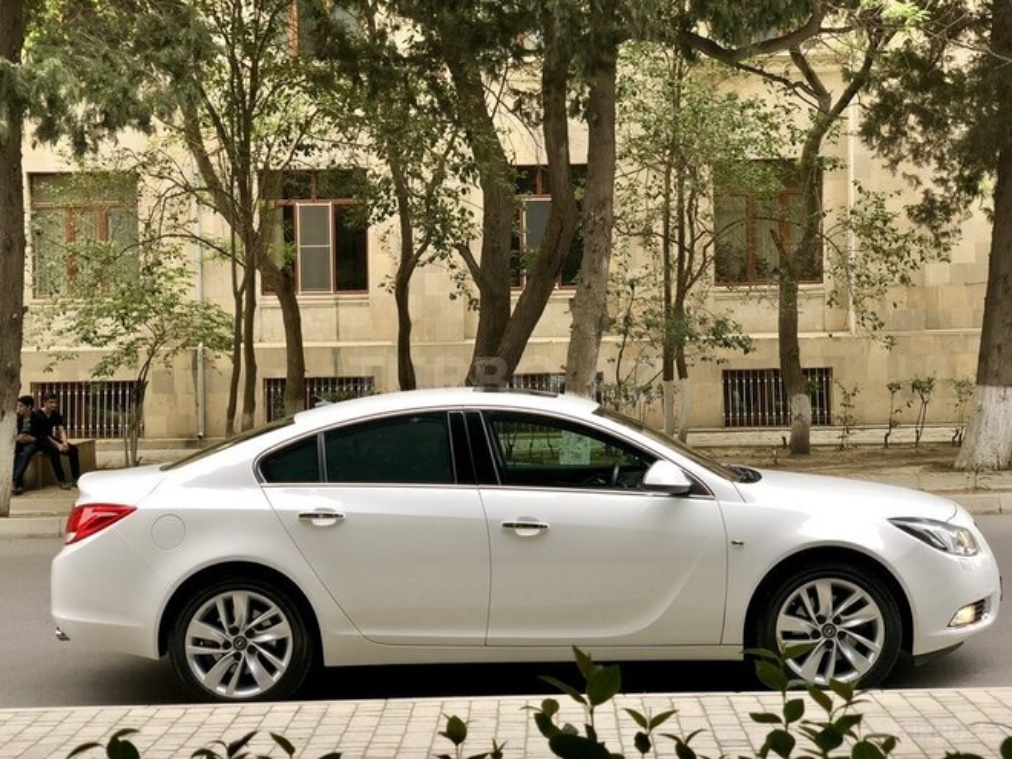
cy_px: 380
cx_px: 506
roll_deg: +1.3
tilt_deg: -0.7
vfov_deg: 28.0
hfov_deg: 36.8
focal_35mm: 52
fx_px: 1520
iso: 16
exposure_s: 1/60
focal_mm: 6
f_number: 2.4
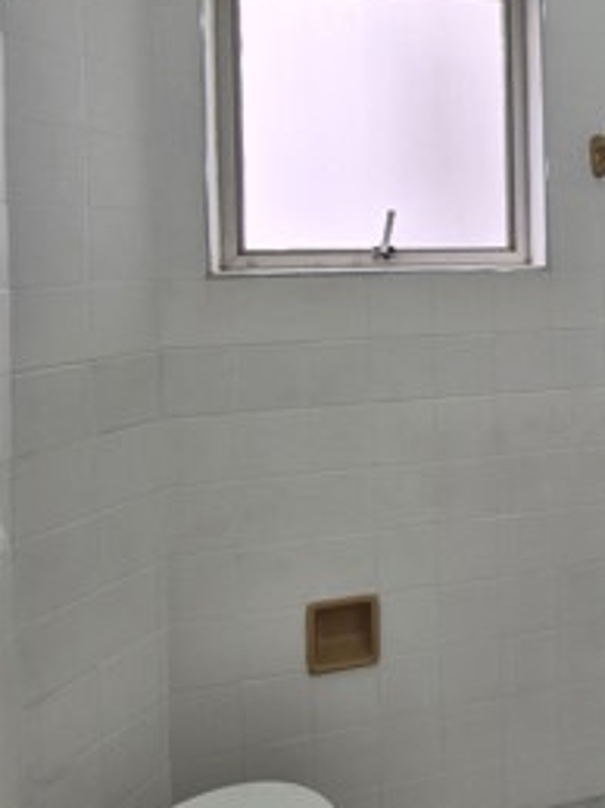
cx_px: 502
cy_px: 264
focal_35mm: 26
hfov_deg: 49.3
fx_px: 606
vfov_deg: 65.4
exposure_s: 1/120
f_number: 2.2
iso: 64
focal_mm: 2.2
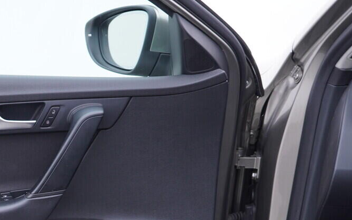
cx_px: -16
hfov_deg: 24.7
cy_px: 230
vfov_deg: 16.1
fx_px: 758
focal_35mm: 79
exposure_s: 1/40
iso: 125
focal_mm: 24
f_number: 2.8
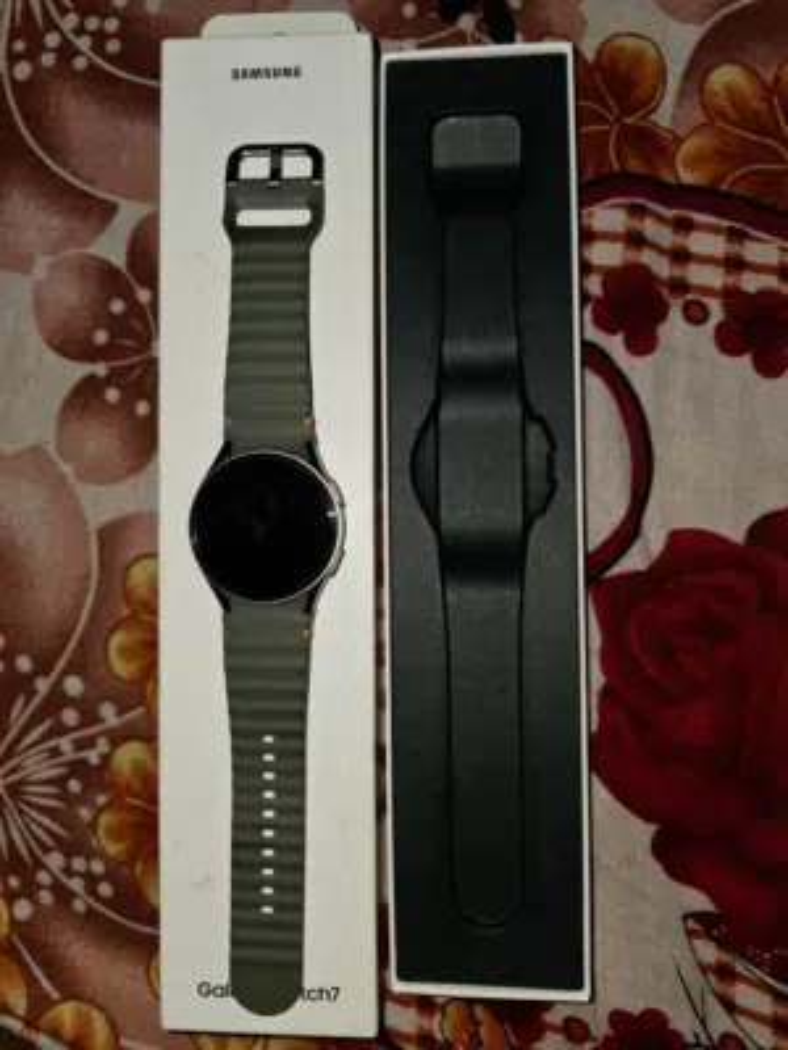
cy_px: 525
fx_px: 698
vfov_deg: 73.9
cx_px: 394
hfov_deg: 58.9
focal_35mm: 23
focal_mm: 6.3
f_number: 1.7
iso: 16
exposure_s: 1/50
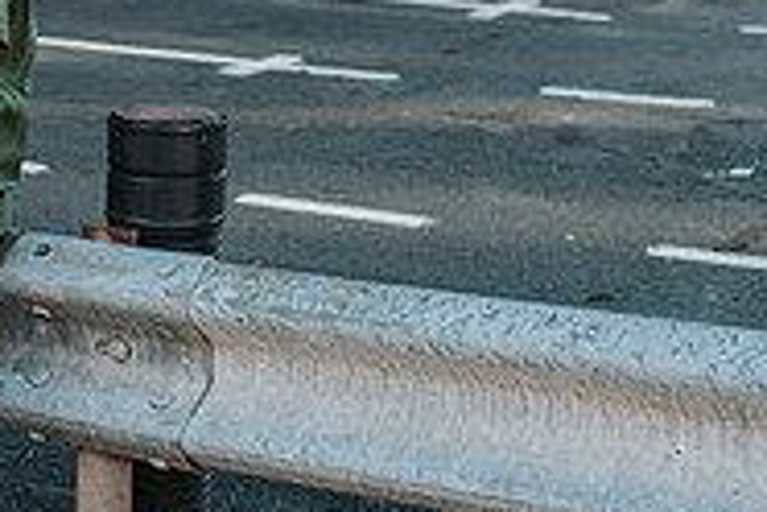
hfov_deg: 17.6
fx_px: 2386
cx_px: -82
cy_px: -151
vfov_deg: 11.9
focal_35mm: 112
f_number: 3.2
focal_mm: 35
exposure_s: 1/1250
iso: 720
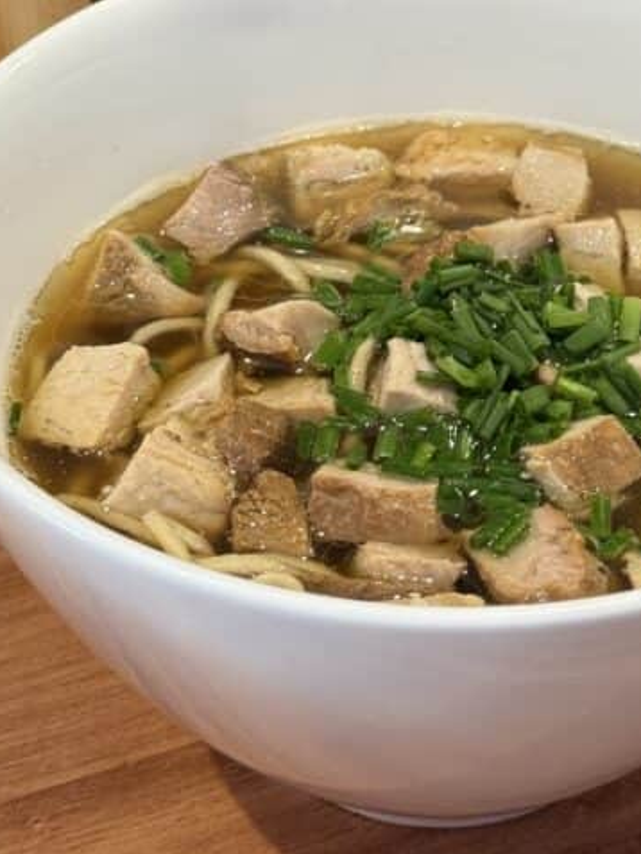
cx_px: 553
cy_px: -2
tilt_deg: -33.7
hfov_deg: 14.3
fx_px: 2542
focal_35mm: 103
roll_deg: -1.5
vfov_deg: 18.6
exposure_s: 1/50
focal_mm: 6.76
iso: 100
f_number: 1.78
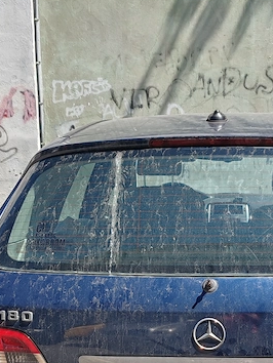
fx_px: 641
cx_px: 202
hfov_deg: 23.8
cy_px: 313
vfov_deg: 30.5
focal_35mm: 61
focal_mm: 6.12
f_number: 1.9
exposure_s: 1/440
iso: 50
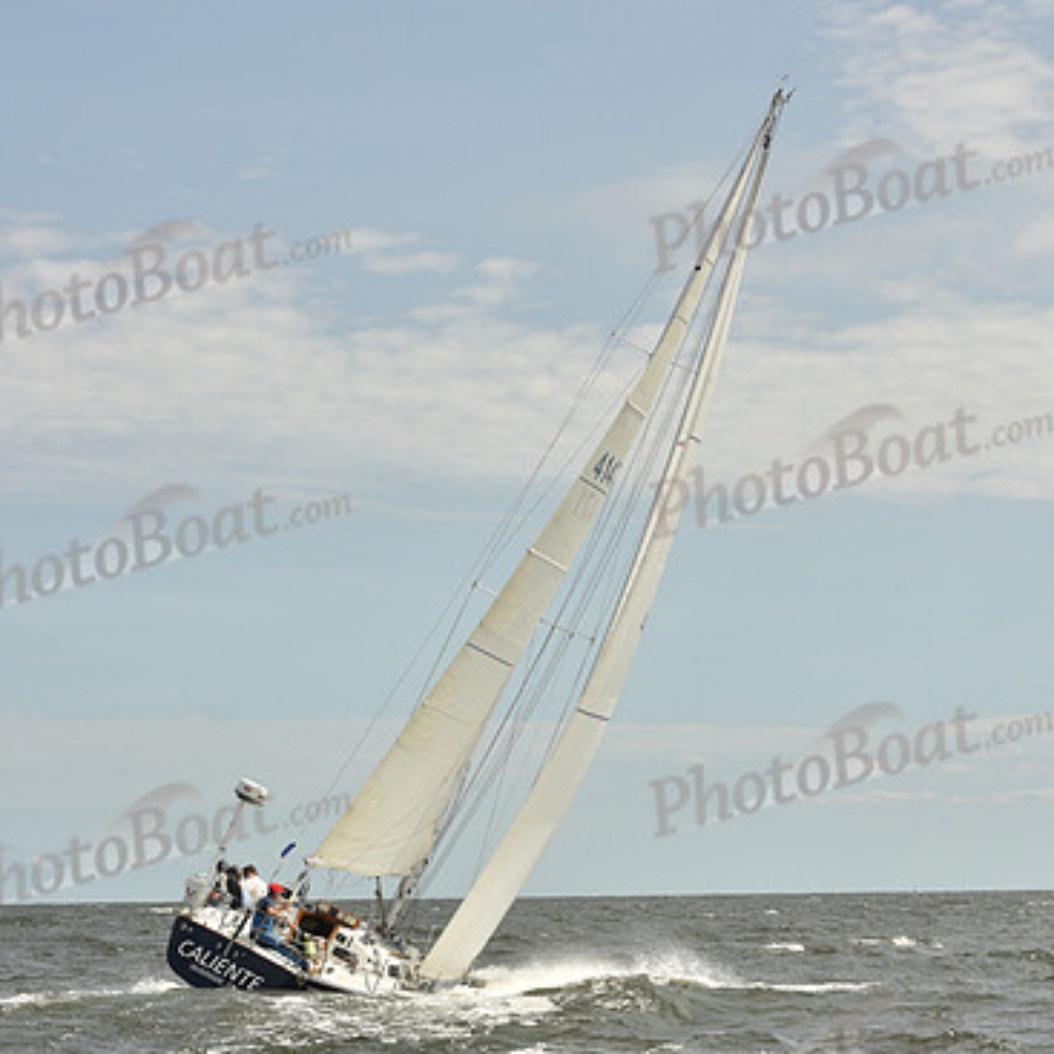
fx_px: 3238
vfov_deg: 18.5
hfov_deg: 18.5
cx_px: 501
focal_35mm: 94
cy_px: 655
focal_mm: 70
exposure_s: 1/800
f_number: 10
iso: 250
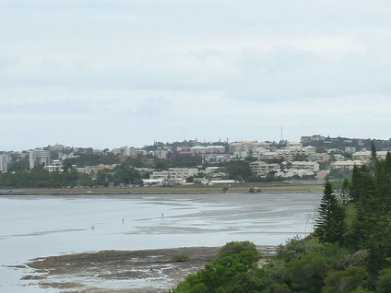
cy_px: 193
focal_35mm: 136
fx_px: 1536
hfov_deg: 14.3
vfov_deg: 10.9
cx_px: 398
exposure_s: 1/200
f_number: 4
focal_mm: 7.9
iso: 125
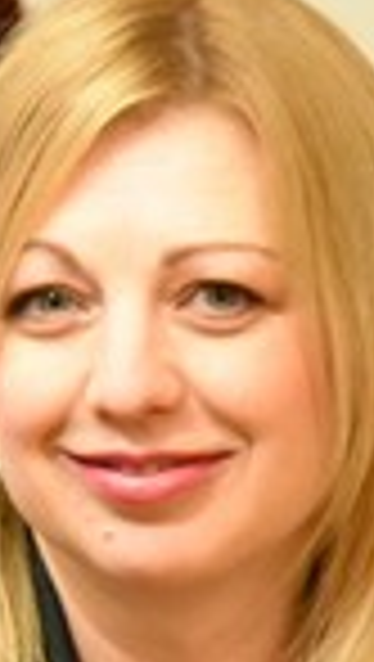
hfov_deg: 2.1
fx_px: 10091
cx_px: -879
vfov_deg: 3.8
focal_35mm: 574
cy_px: 754
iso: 10000
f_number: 4
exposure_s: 1/125
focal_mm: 98
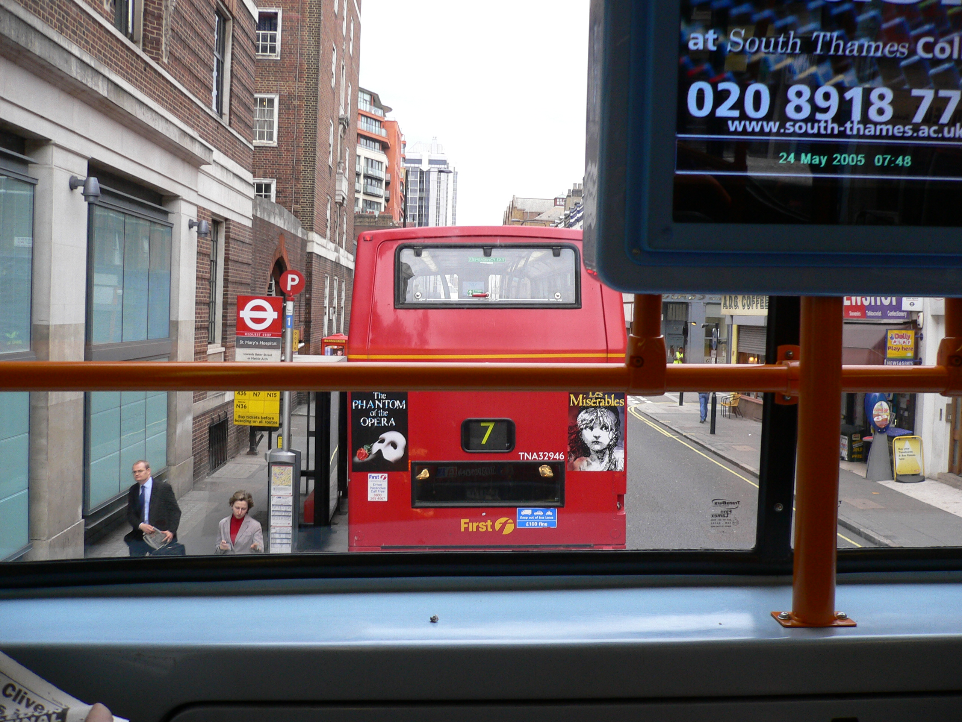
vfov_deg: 40.7
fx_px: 973
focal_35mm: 35
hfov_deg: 52.6
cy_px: 361
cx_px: 481
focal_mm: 5.8
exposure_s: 1/80
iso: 100
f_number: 2.8
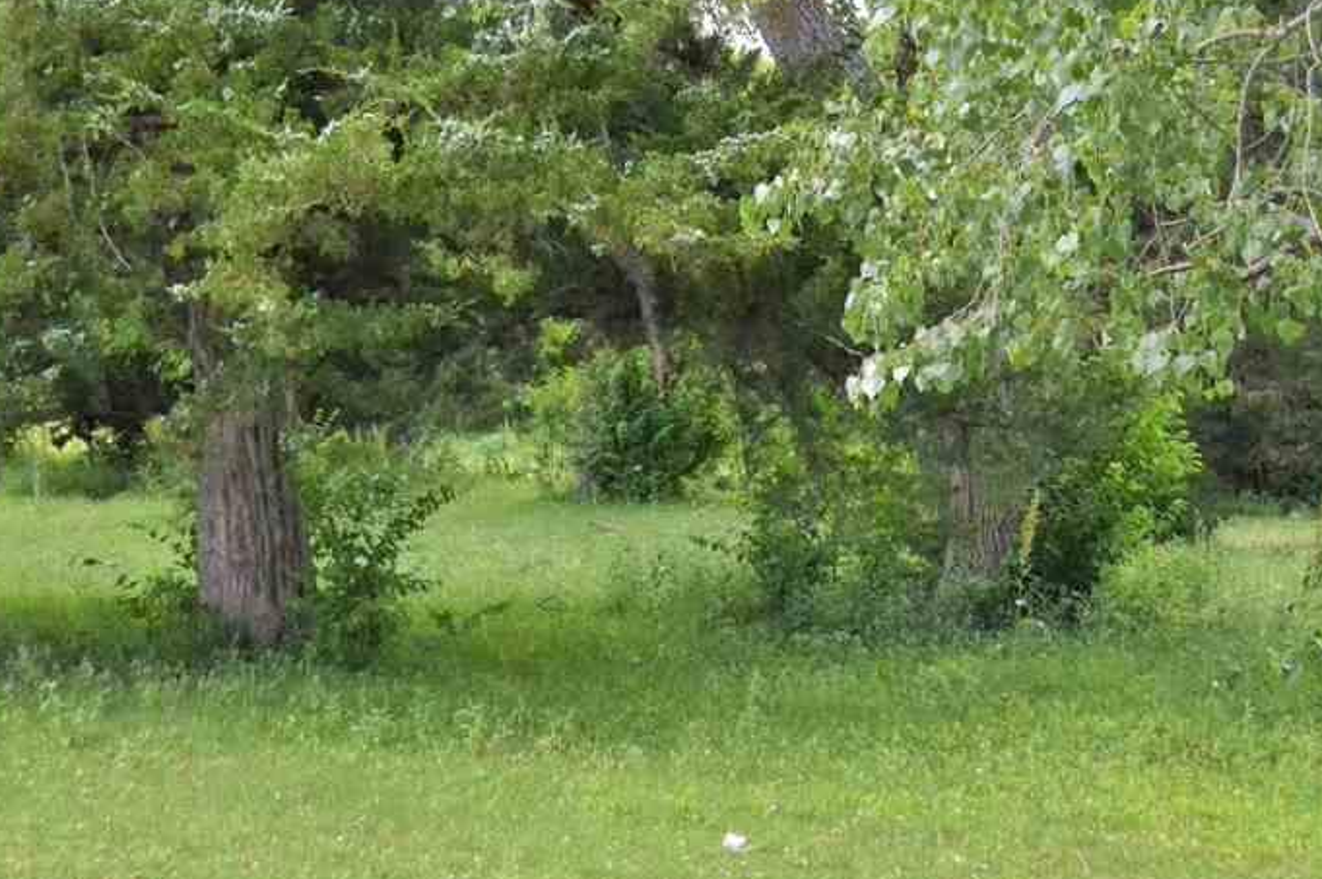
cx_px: 751
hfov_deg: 25.7
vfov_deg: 17.2
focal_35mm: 79
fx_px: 2899
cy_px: 339
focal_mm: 28
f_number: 4.5
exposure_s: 1/4000
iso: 3200
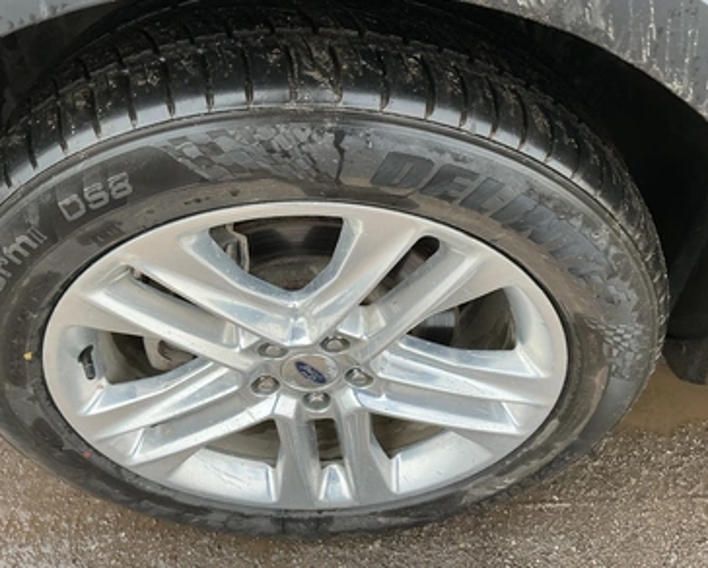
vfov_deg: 48.6
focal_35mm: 30
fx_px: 629
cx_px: 340
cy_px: 278
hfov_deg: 58.7
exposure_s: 1/613
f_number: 1.8
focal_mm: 3
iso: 25
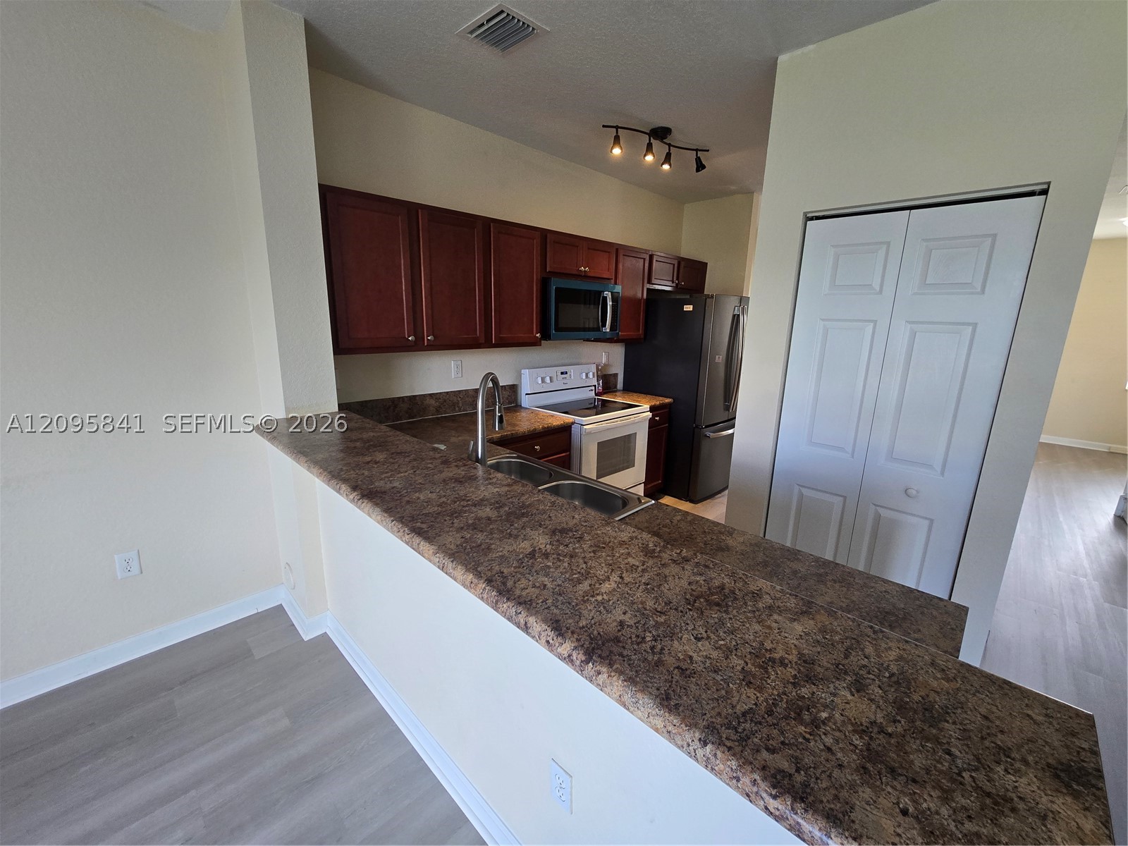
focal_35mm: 13
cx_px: 564
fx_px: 424
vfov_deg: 89.9
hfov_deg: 106.2
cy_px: 423
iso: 100
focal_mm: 2.2
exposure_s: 1/60
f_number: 2.2
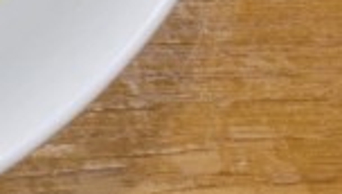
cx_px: -360
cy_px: -259
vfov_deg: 9.2
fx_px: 1081
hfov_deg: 14.6
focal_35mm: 119
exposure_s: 1/120
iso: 160
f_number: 1.8
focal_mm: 5.4
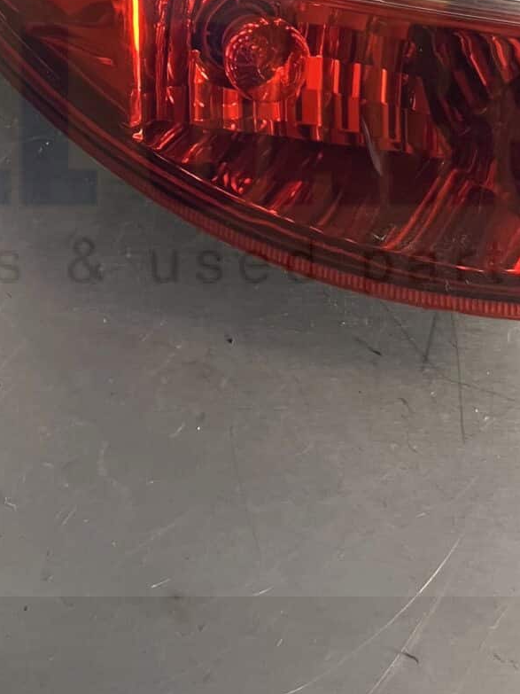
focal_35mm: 68
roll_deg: +0.0
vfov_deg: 26.2
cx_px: 125
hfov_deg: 21.4
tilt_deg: -41.0
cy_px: -84
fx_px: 1362
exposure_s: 1/60
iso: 200
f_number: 1.6
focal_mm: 5.1
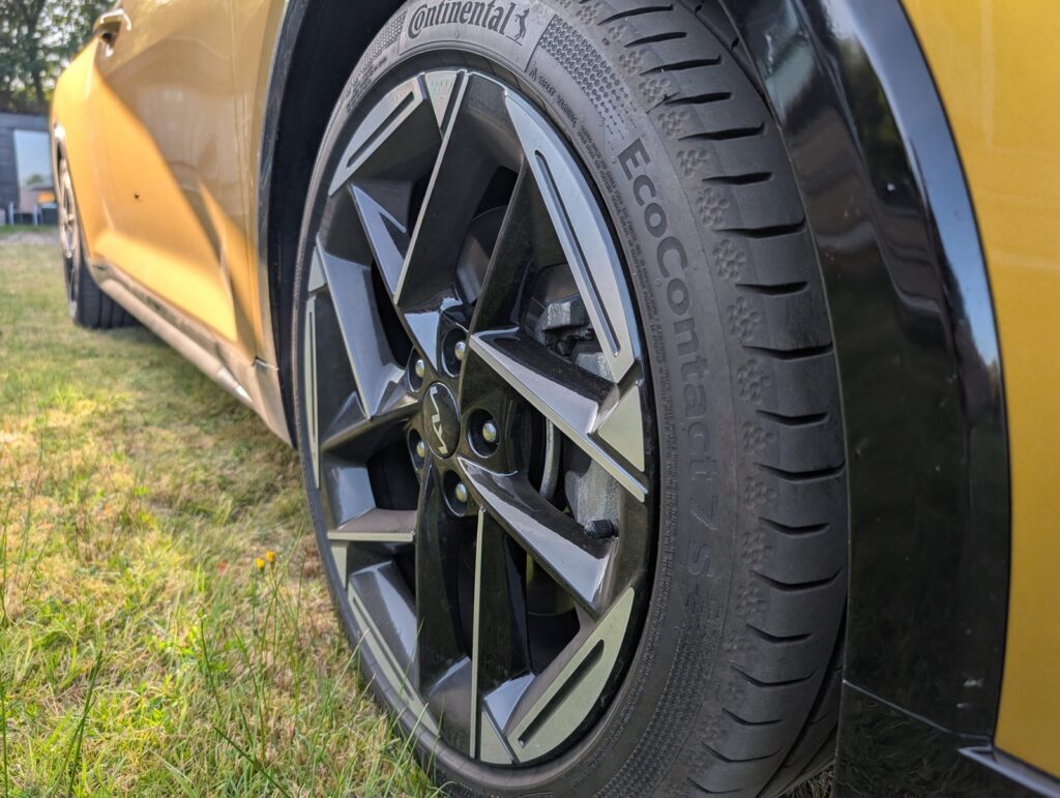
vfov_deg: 56.9
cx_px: 530
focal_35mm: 24
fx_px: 736
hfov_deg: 71.5
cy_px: 399
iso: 24
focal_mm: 6.9
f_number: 1.68
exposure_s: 1/319
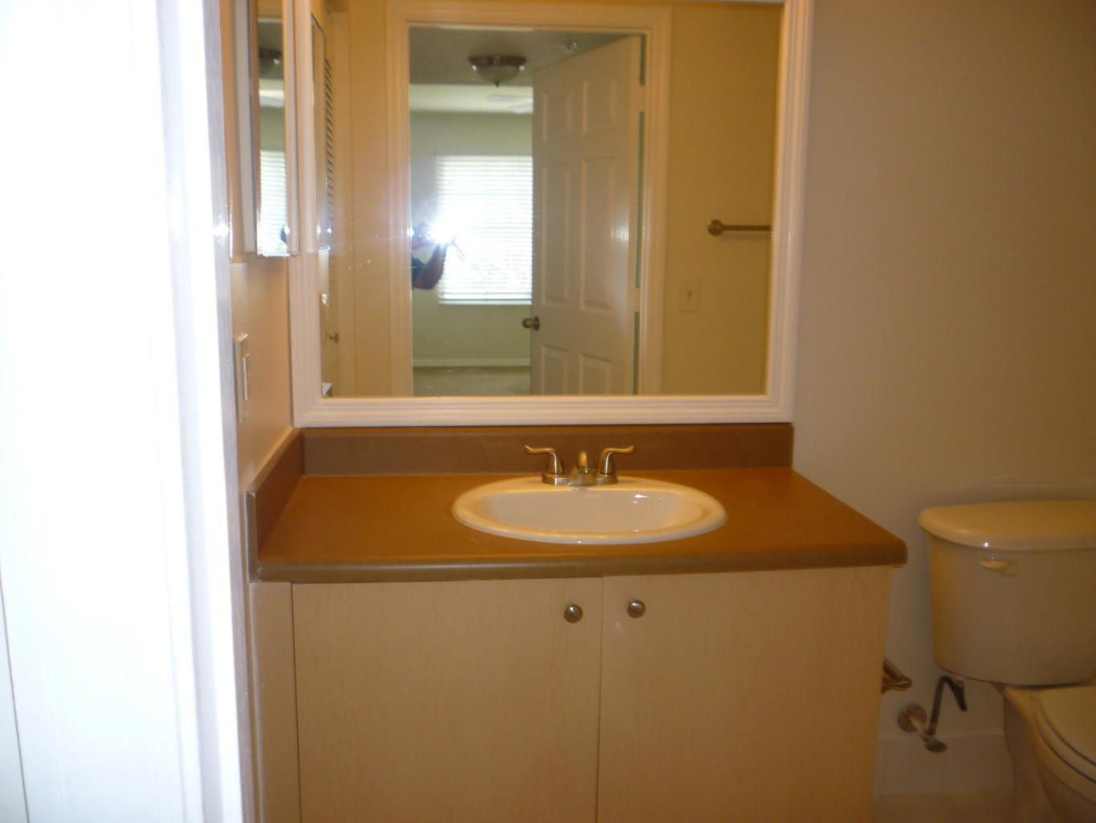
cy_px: 412
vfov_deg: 48.2
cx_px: 548
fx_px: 918
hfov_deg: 61.7
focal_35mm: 29
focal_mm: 5.2
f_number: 3.3
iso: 100
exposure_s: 1/30
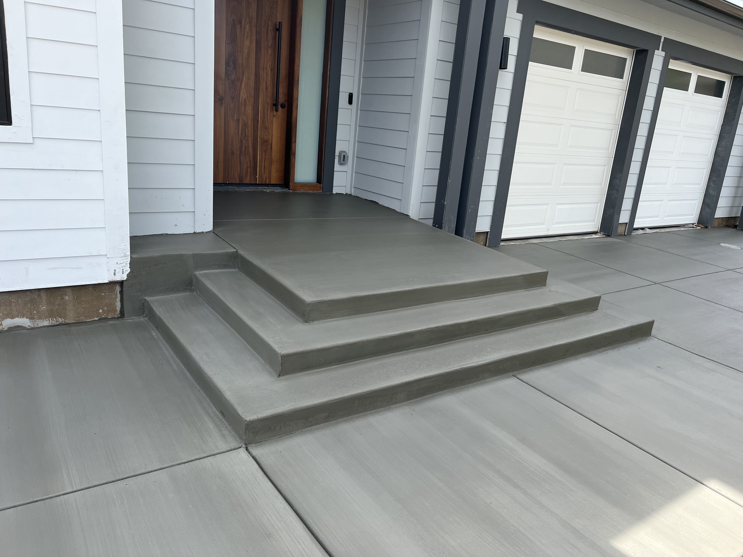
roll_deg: -4.9
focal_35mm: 26
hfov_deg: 67.3
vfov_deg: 53.1
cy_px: 278
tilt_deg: -15.9
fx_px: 558
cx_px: 372
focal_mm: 5.7
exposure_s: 1/1009
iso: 50
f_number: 1.5
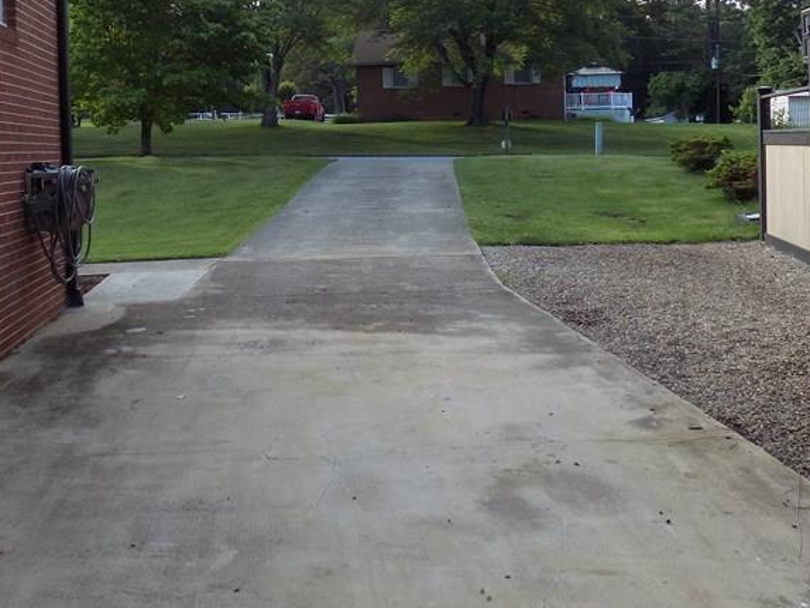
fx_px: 960
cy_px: 150
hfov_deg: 45.7
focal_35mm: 41
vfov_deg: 34.4
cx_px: 374
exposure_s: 1/200
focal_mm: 4
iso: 80
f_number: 3.1
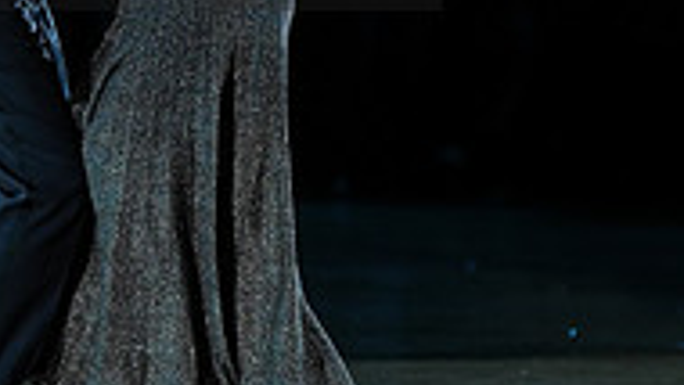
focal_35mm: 641
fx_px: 11629
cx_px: 50
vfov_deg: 1.9
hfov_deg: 3.4
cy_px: -85
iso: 640
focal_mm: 200
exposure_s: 1/800
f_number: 2.8
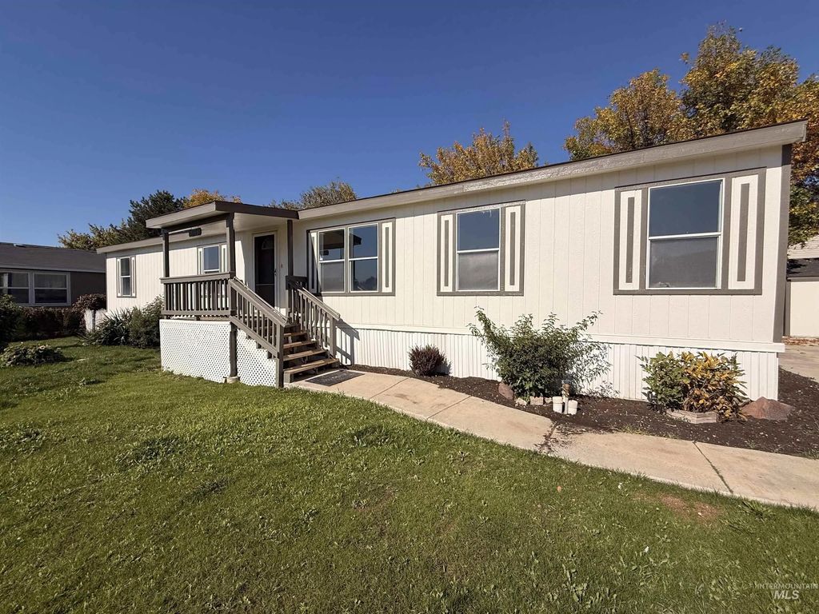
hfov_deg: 102.1
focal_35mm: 14
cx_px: 410
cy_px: 307
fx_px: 331
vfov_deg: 85.7
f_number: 2.2
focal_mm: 2.22
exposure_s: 1/5618
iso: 40
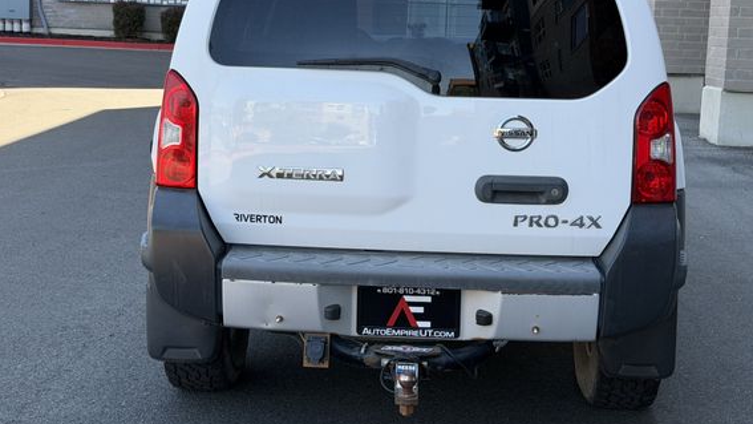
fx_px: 1178
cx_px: 360
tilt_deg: -5.1
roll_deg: -2.2
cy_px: 124
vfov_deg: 20.3
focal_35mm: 59
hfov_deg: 35.4
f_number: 1.78
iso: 64
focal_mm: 6.76
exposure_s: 1/596
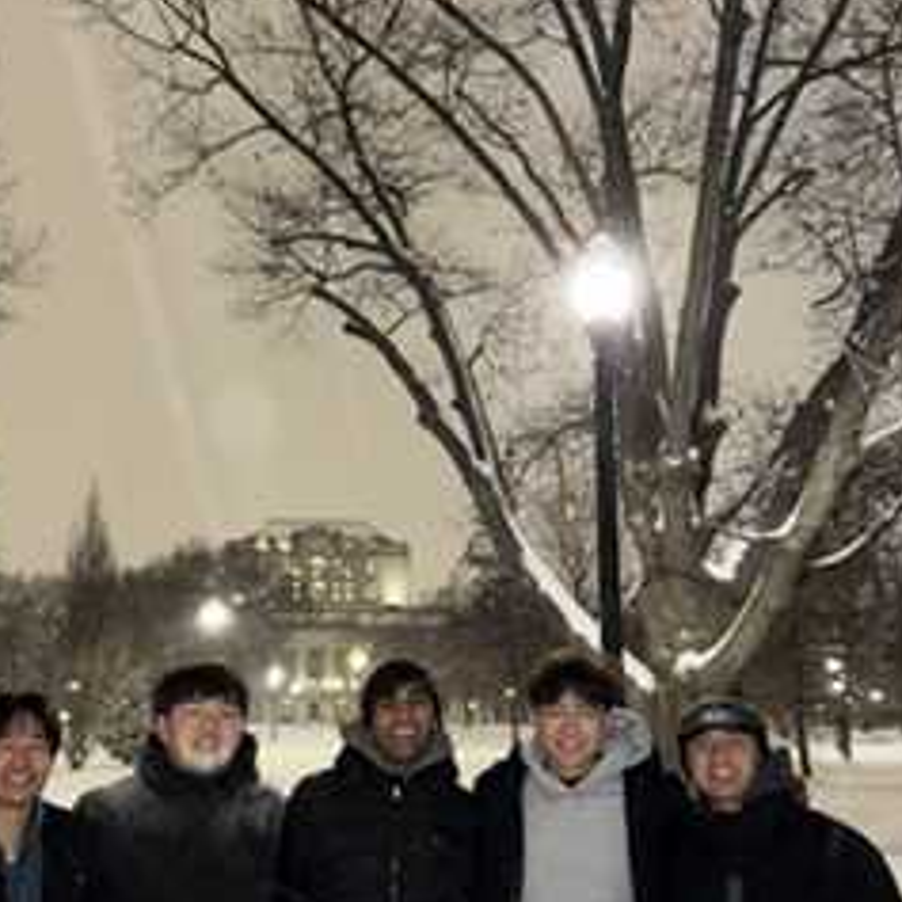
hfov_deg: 39.1
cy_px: 521
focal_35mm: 43
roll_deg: -0.2
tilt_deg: +10.8
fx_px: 1268
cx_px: 392
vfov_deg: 39.1
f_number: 1.78
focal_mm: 6.76
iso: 200
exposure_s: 1/7
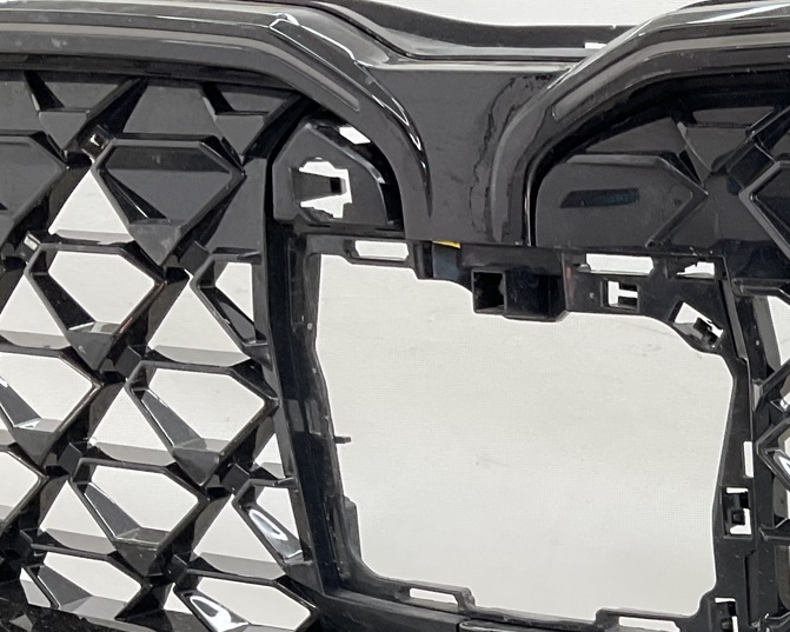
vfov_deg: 17.4
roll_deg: -3.3
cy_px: 714
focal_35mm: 85
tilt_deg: -16.7
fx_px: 1988
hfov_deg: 21.0
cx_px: 943
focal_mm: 3
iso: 25
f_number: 1.8
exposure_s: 1/100
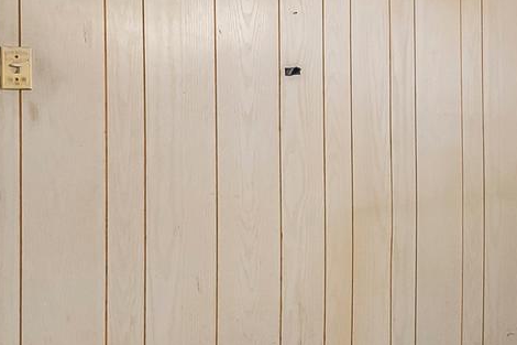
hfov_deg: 28.6
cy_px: 130
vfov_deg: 22.2
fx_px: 876
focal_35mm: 61
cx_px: 622
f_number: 2.8
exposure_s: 1/125
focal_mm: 14
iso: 2000
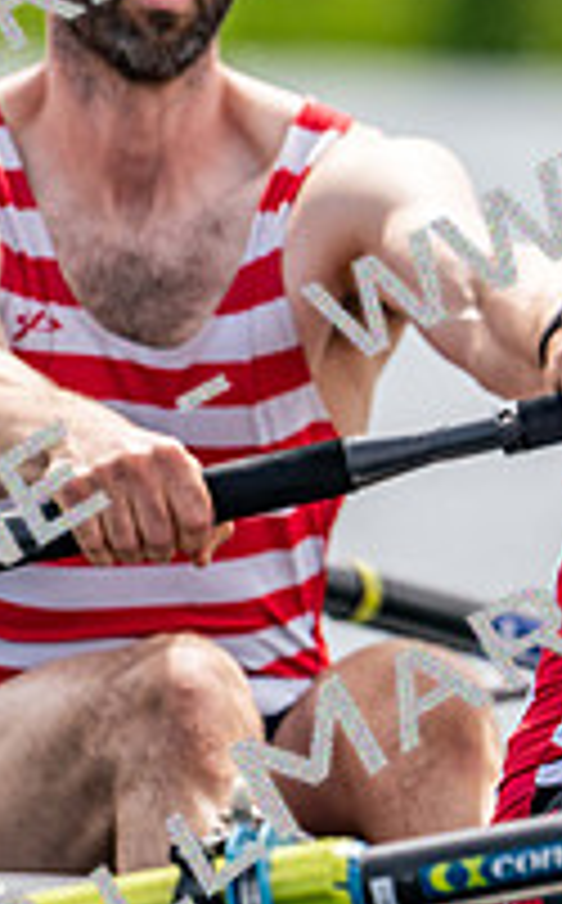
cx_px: 859
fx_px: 28997
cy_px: 371
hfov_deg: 1.1
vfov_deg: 1.8
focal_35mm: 1179
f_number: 4.5
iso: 320
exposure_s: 1/2500
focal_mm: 400
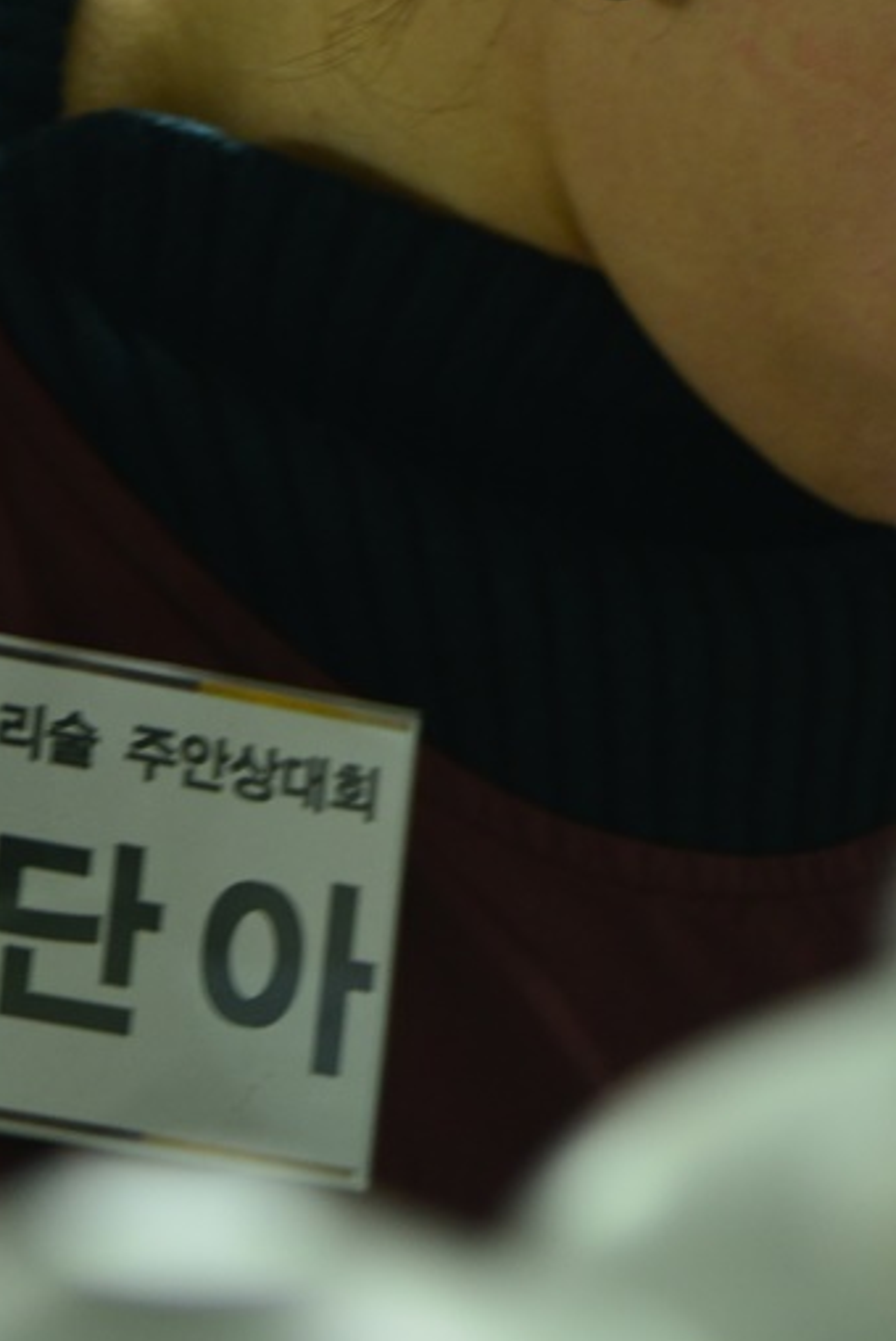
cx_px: 1083
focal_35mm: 330
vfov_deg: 6.2
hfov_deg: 4.2
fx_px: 12302
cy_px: 66
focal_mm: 105
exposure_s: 1/30
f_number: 4
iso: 800
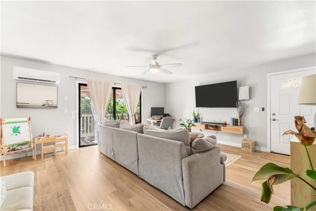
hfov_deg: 100.4
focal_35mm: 15
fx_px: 132
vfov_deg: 77.3
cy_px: 106
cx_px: 158
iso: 100
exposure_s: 1/1.25
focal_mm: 10
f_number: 6.3
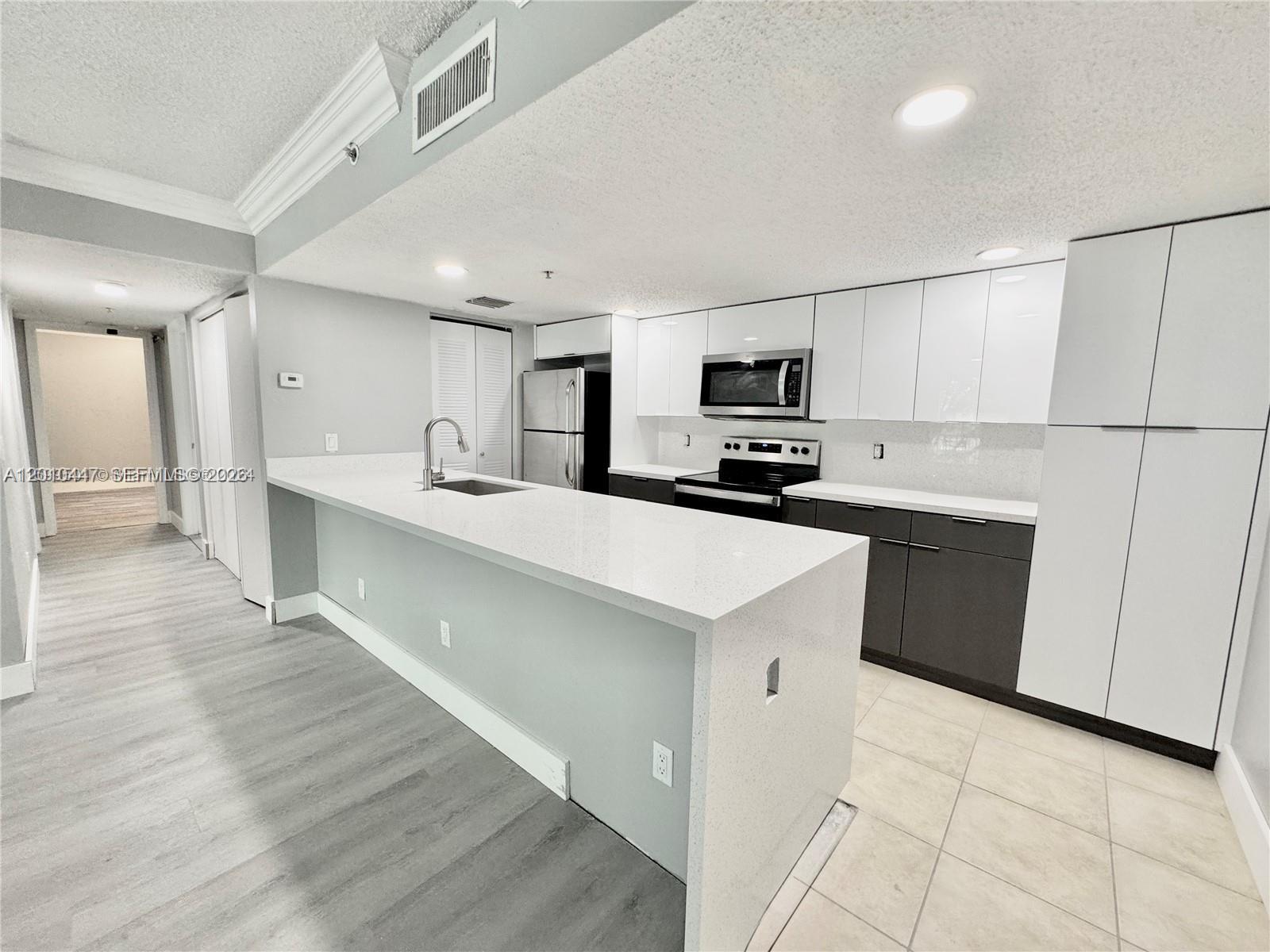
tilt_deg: -7.4
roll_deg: -1.7
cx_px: 635
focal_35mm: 14
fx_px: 514
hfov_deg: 102.1
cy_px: 476
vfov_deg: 85.7
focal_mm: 2.22
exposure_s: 1/120
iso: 200
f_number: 2.2
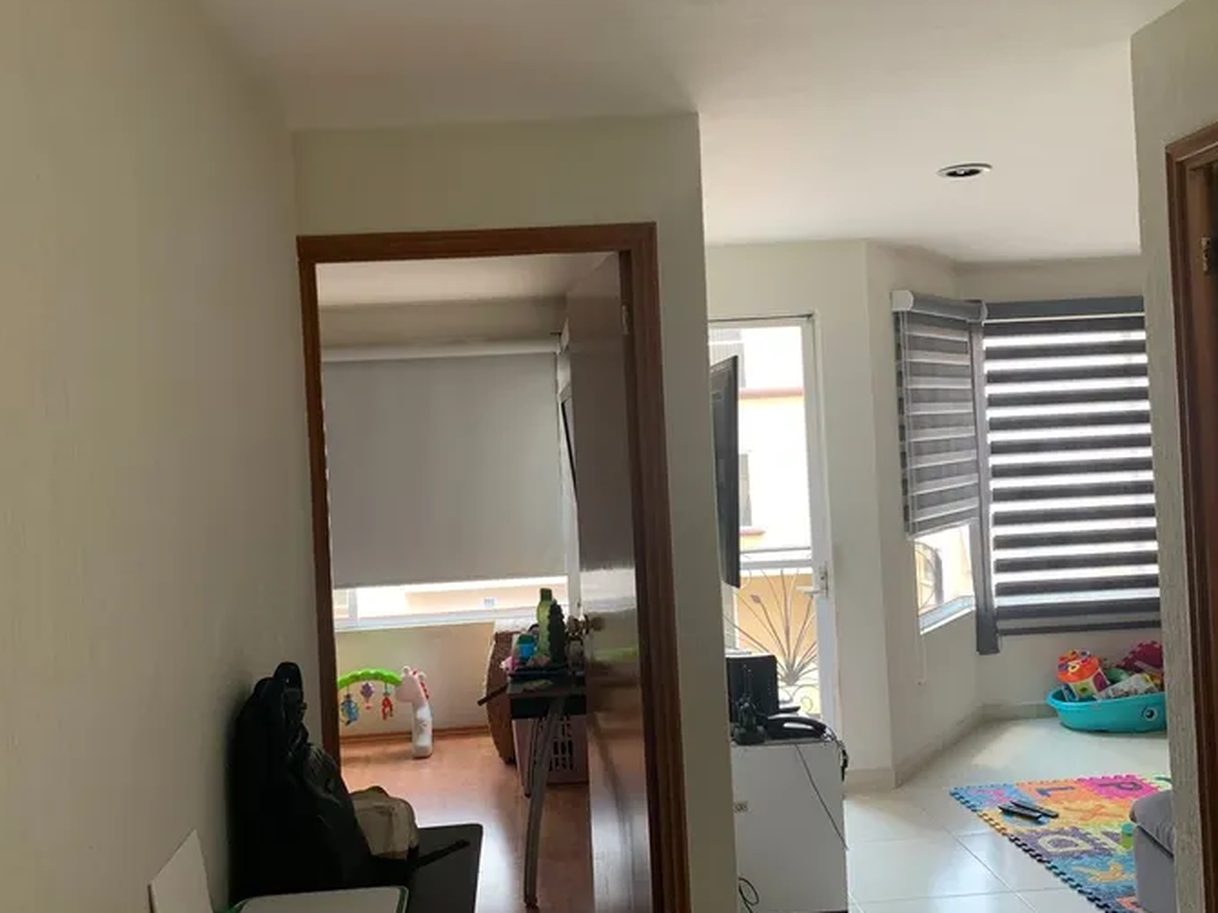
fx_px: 1091
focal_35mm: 31
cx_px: 579
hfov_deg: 58.3
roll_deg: +2.8
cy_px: 459
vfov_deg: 45.4
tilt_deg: +0.1
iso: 100
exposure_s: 1/87
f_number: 1.8
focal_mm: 4.25
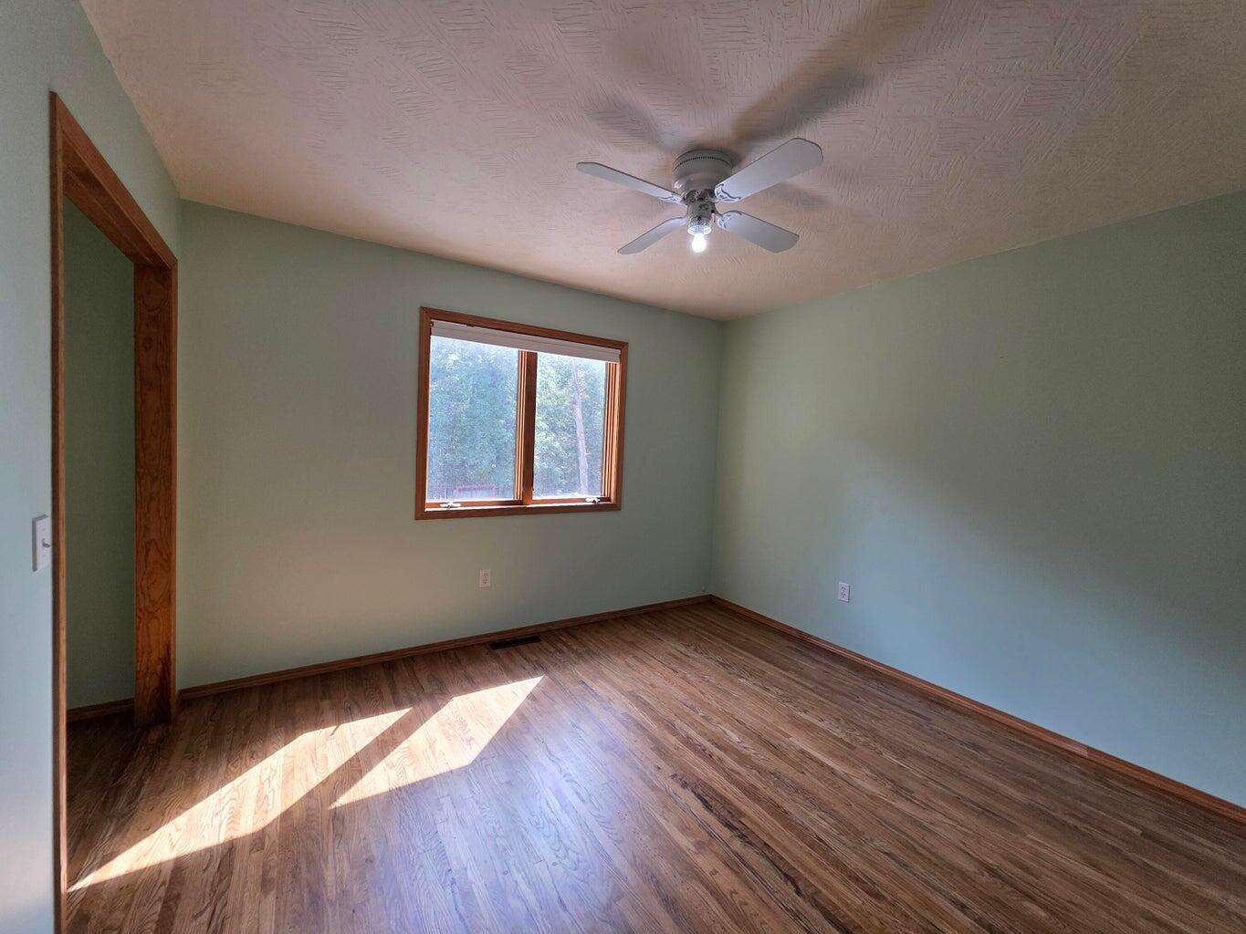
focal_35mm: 13
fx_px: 468
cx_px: 623
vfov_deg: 89.9
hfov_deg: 106.2
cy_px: 467
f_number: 1.9
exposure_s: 1/120
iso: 64
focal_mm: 2.2
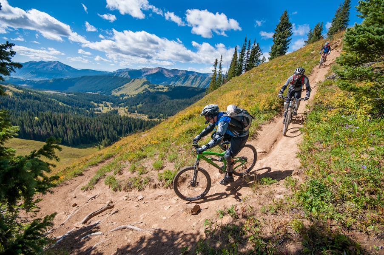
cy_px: 128
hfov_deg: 100.5
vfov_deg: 77.2
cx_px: 192
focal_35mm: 15
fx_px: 160
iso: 200
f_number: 9
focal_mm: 10
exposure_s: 1/320
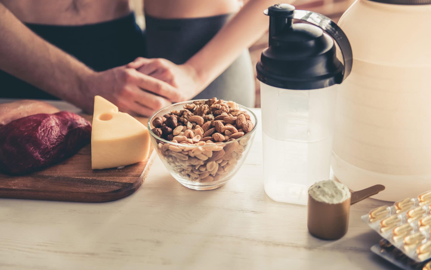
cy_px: 119
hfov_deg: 36.3
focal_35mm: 56
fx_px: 658
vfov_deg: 23.1
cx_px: 201
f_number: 2.8
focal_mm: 50
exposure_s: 1/200
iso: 1000
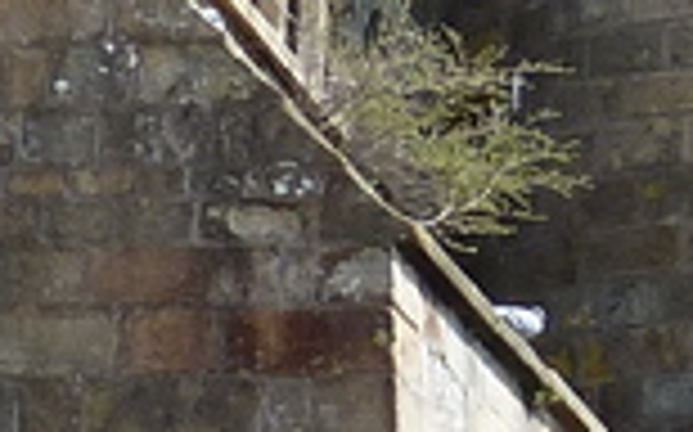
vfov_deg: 6.0
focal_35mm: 206
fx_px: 3888
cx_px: 1958
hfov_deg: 8.7
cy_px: 1130
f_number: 4
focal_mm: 4.1
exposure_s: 1/250
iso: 80
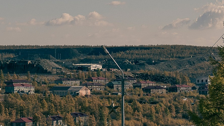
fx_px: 1354
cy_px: 109
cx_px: 85
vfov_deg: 5.3
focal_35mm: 228
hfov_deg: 9.5
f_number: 6.3
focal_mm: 47
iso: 160
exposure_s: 1/1600
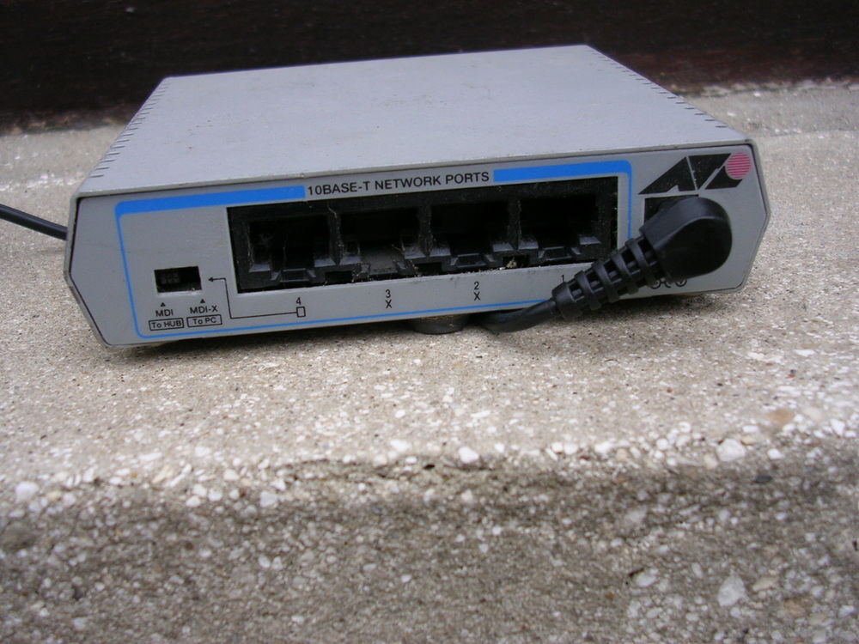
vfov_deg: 37.7
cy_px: 322
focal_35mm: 38
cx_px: 430
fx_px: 943
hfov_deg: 49.0
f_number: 2.8
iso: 50
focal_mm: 5.8
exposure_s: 1/184
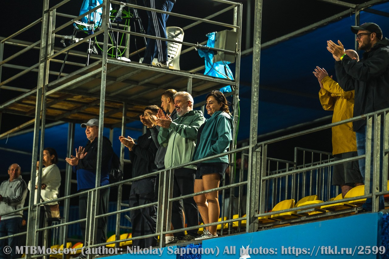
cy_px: 130
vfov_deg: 11.9
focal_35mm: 115
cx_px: 194
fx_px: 1242
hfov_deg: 17.8
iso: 1000
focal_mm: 115
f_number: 3.2
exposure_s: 1/800
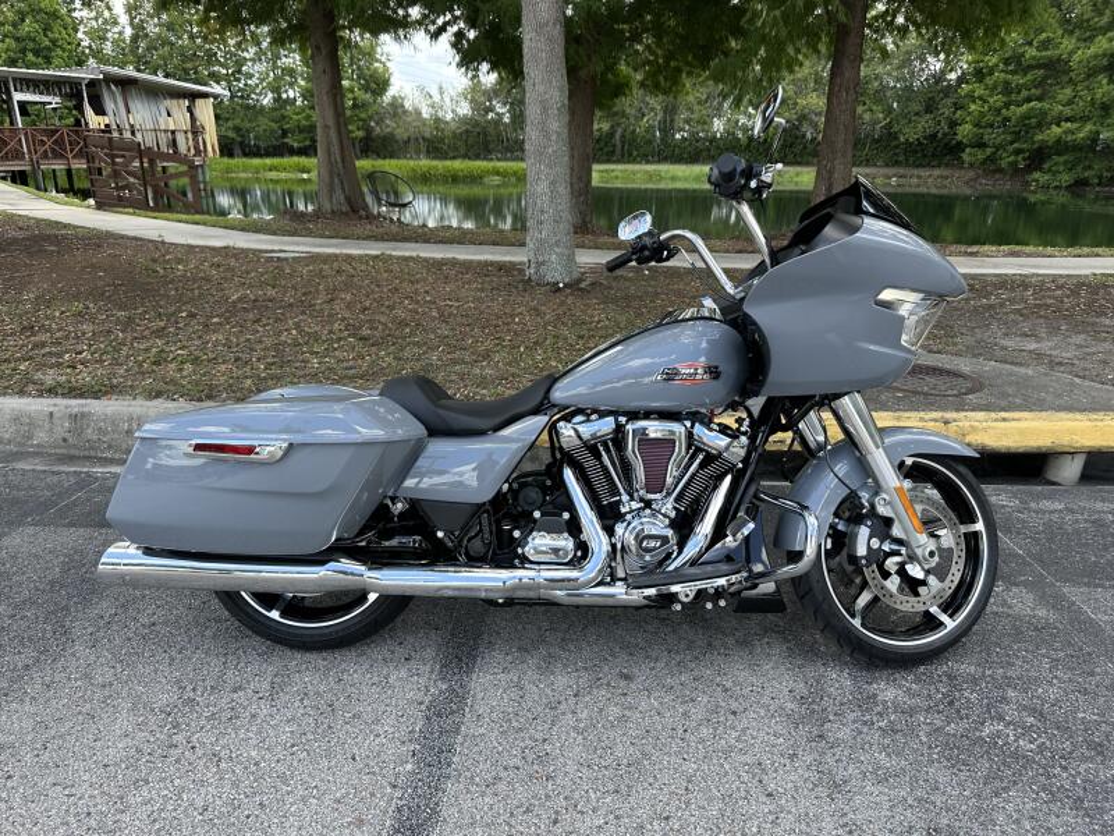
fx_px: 772
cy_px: 418
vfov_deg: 56.8
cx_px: 557
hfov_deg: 71.6
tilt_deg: -18.9
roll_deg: -0.4
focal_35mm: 24
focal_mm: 6.86
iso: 80
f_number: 1.78
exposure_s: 1/680
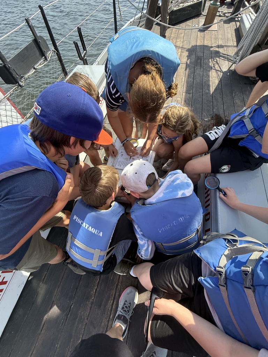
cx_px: 134
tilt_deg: -60.7
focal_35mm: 14
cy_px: 178
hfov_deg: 85.7
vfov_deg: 102.1
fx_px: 145
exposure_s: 1/451
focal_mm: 2.22
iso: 64
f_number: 2.2
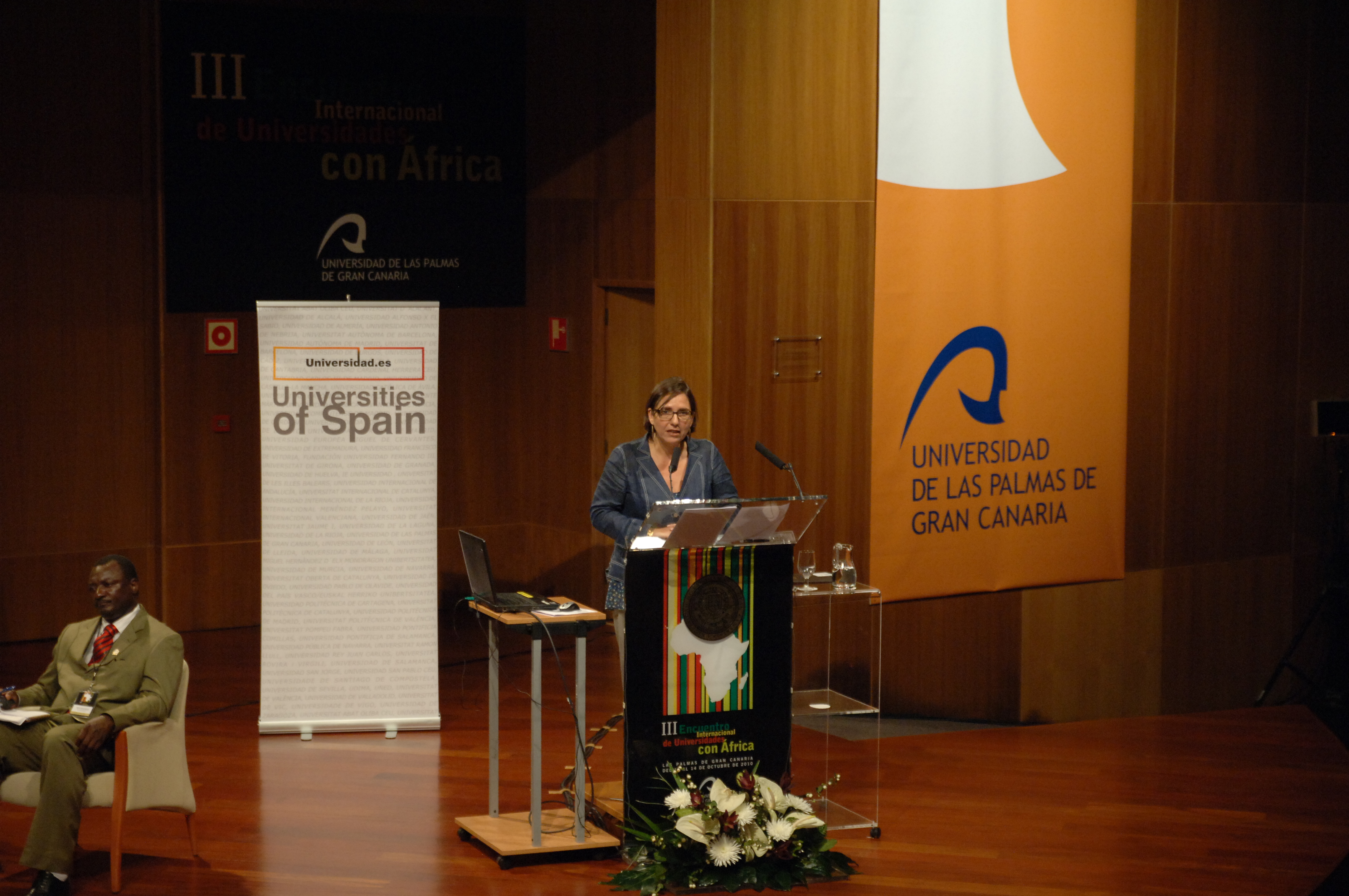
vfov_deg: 18.1
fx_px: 2807
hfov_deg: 27.0
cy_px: 448
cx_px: 674
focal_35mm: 75
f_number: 2.8
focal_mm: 50
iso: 800
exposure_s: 1/100
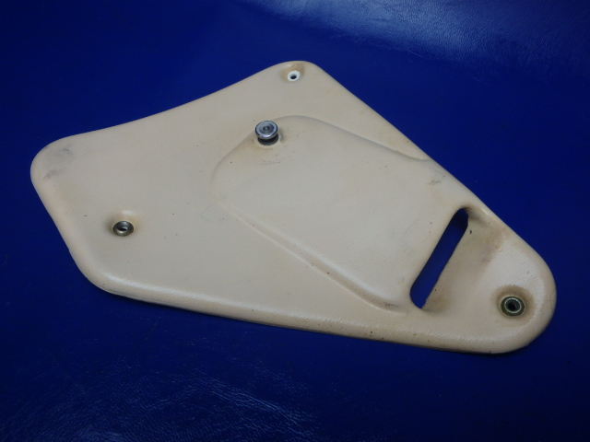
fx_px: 477
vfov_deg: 49.7
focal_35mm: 28
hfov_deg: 63.4
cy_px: 221
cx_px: 295
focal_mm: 5
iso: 200
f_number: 3.9
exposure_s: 1/50
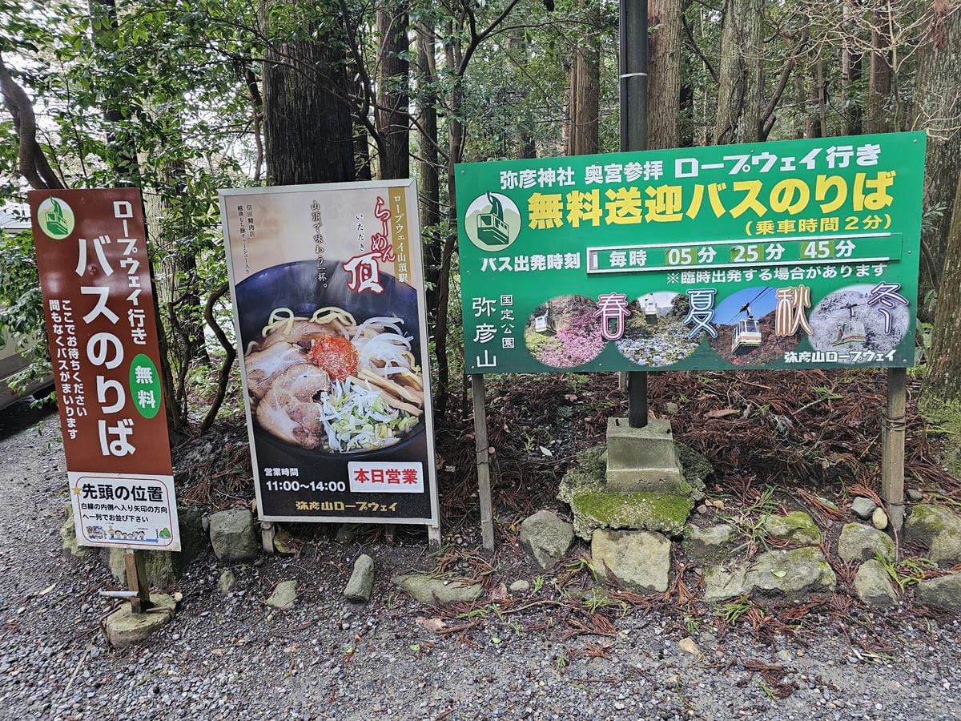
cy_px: 360
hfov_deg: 73.9
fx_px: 639
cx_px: 480
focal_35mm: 23
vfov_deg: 58.9
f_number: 1.7
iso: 640
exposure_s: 1/100
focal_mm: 6.3
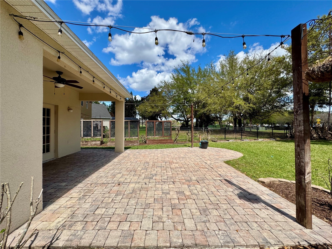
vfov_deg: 85.7
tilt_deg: -1.0
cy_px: 124
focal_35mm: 14
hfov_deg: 102.1
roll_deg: -0.6
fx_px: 134
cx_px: 166
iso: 50
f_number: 2.2
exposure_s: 1/1880
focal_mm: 2.22
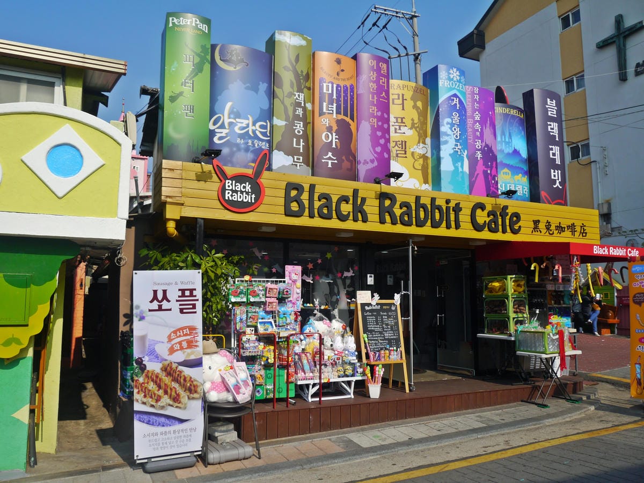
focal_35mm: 28
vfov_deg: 49.7
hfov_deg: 63.4
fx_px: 521
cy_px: 242
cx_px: 322
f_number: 8
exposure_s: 1/640
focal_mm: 14
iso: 160
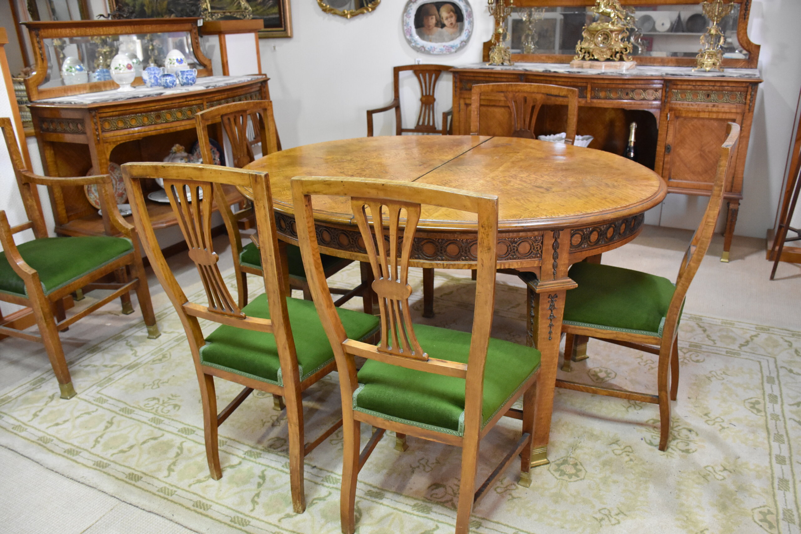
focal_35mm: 27
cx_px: 400
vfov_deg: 47.9
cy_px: 267
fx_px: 601
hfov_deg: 67.4
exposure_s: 1/60
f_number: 4
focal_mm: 18
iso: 2800
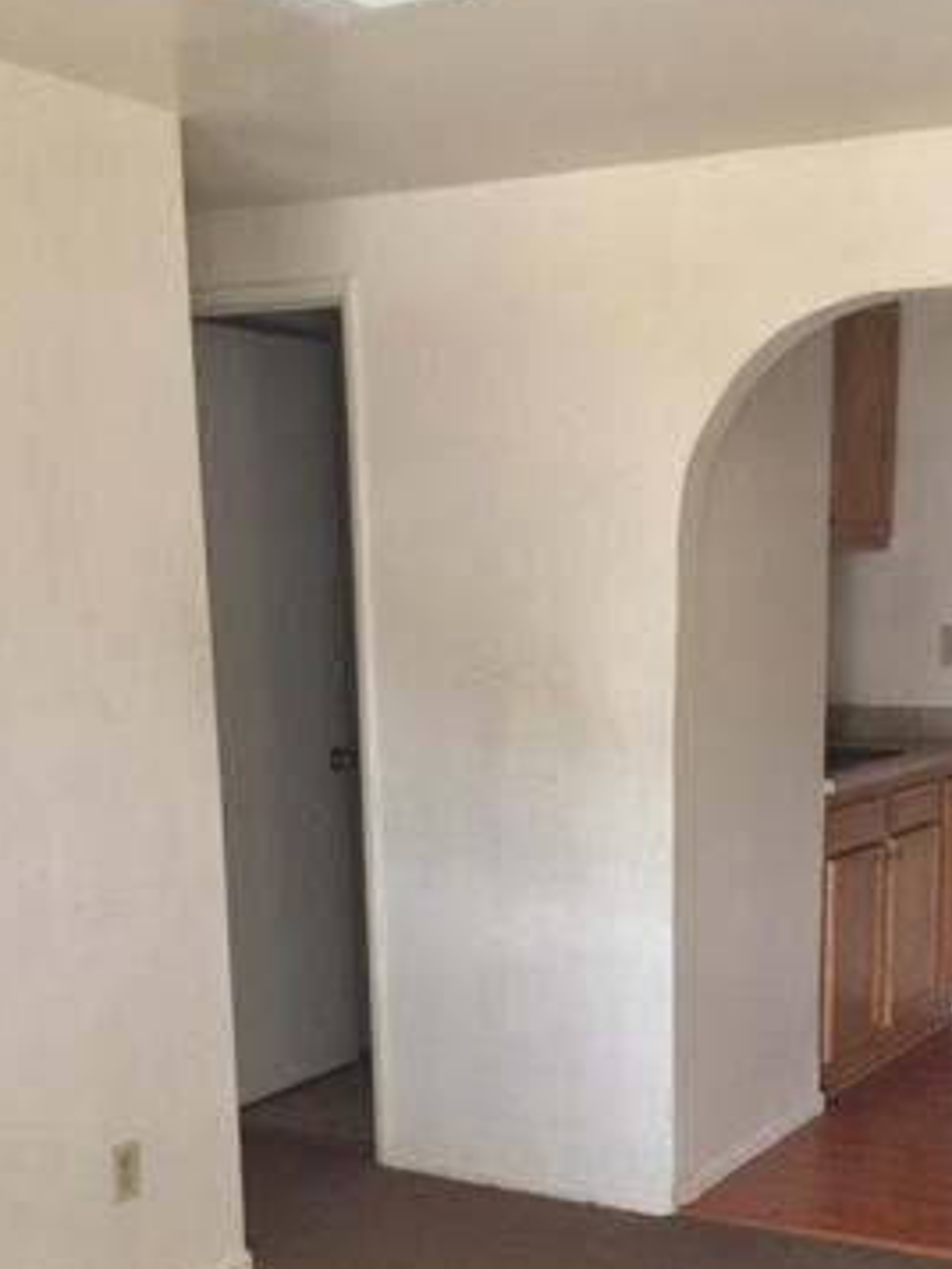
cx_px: 643
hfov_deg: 27.9
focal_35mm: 52
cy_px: 1031
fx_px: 1906
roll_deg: +0.1
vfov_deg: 35.5
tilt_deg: -13.1
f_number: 2.2
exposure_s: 1/15
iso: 50
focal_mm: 4.15
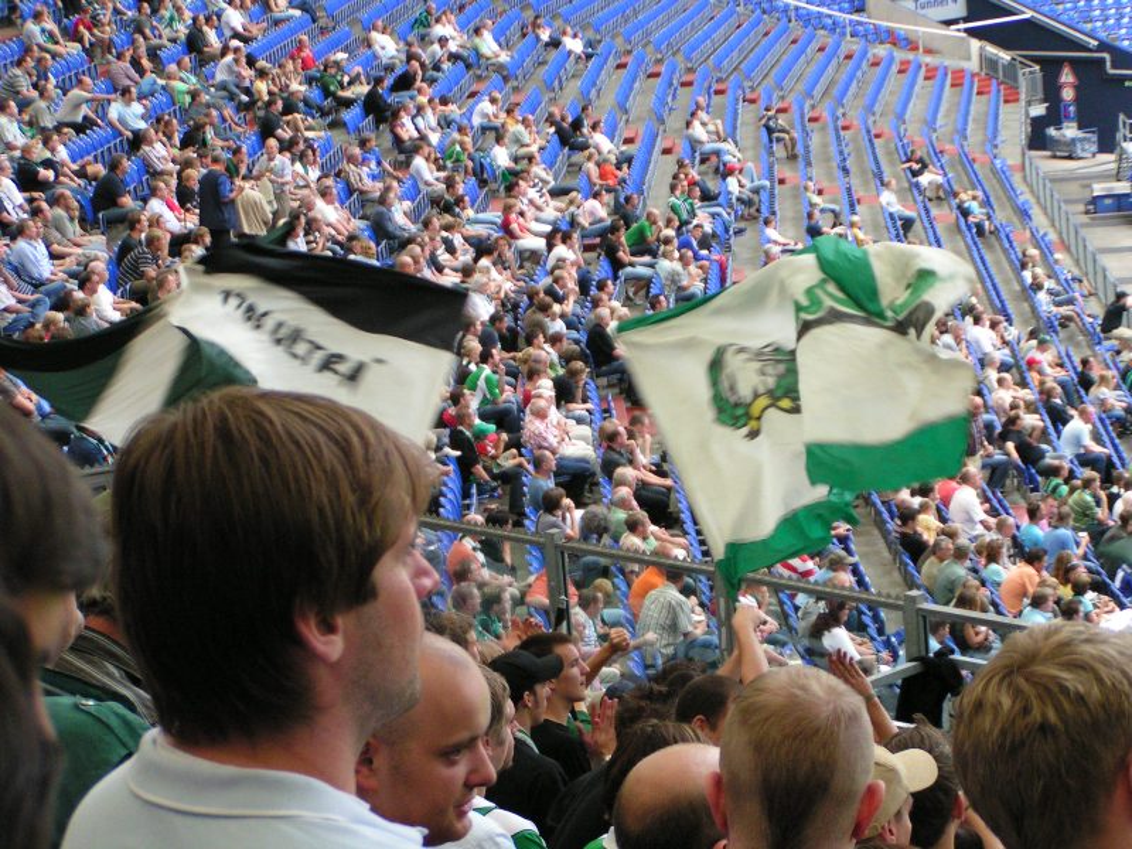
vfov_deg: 15.6
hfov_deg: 20.7
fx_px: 3107
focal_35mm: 95
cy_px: 424
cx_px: 566
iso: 200
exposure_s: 1/60
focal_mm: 14.5
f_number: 3.5
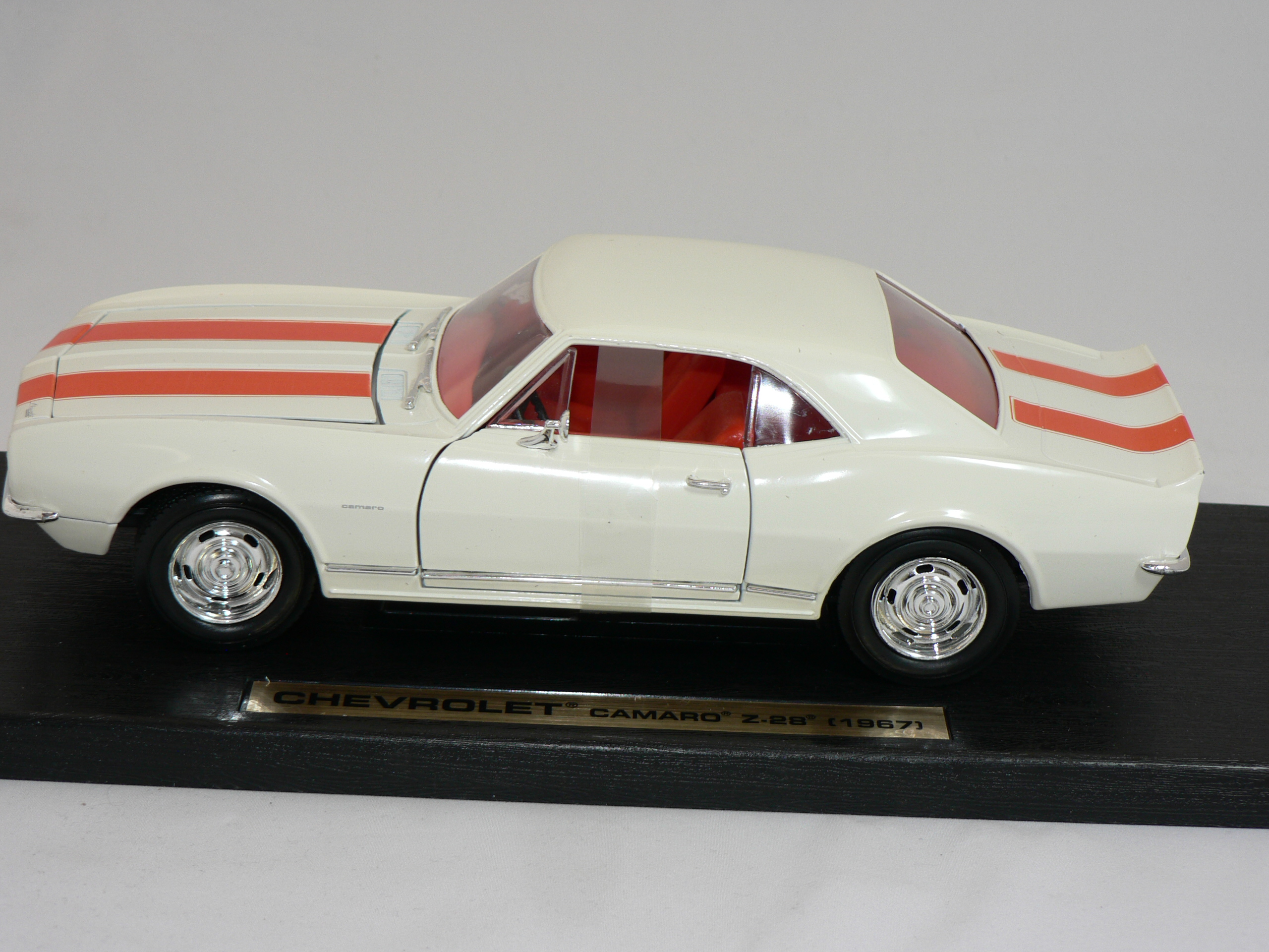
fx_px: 2896
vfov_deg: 18.7
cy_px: 476
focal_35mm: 79
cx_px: 634
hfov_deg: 24.7
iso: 80
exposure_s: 1/60
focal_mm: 13.1
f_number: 3.2
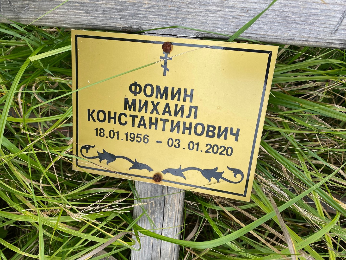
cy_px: 130
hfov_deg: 67.3
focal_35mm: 26
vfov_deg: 53.1
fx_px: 260
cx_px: 173
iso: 32
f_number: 1.8
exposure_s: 1/647
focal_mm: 4.25
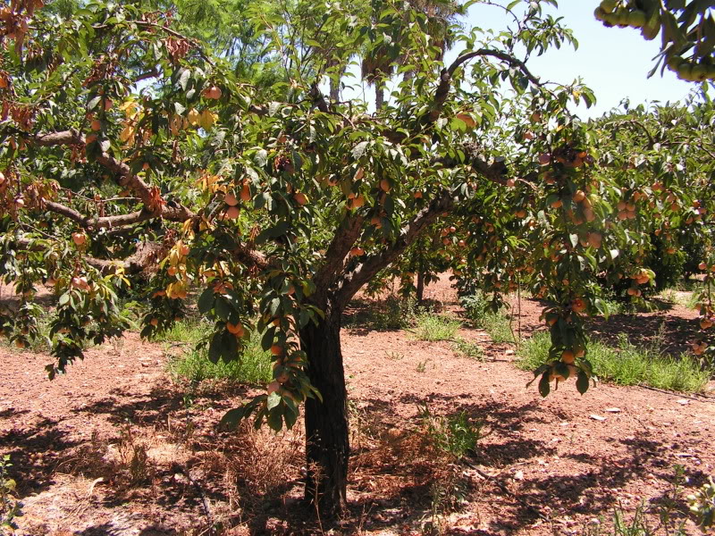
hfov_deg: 51.4
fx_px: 744
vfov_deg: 39.7
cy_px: 268
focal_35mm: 36
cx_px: 358
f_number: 4.8
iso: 64
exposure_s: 1/250
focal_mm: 6
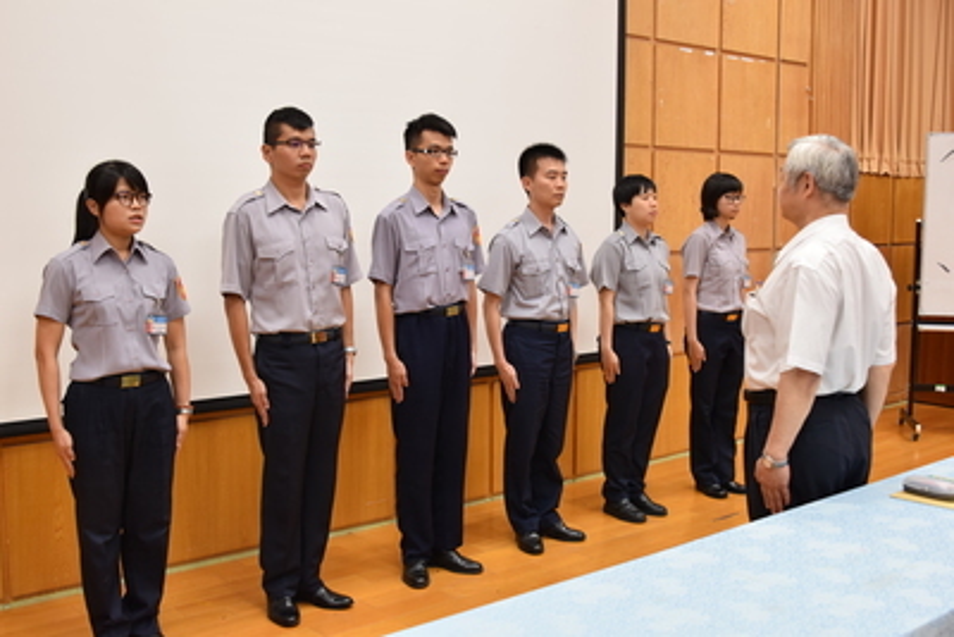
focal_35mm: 40
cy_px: 318
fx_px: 1074
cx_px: 477
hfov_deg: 47.9
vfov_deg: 33.0
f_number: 4
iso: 560
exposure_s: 1/80
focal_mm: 27
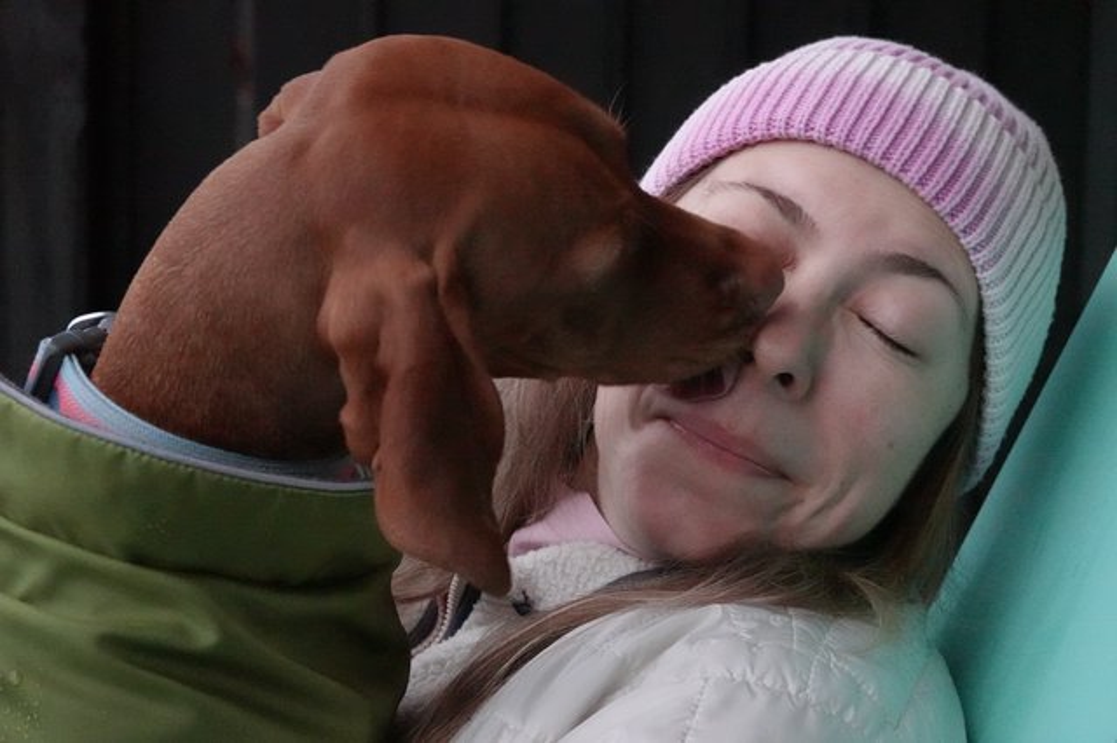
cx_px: 558
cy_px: 372
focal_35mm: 78
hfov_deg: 26.0
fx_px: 2419
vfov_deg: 17.5
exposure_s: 1/100
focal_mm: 28.54
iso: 6400
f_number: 4
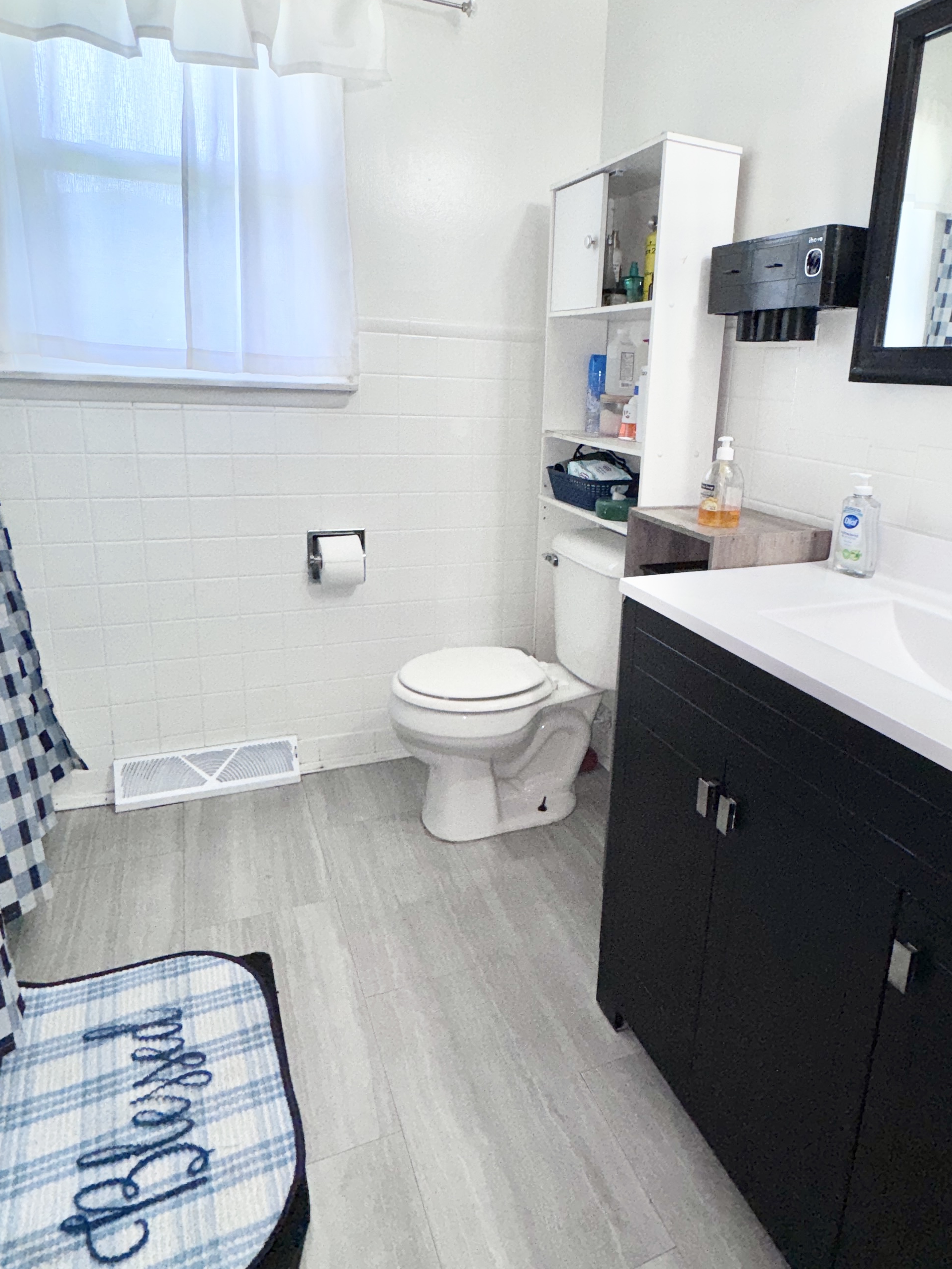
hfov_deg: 60.6
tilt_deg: -14.4
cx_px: 571
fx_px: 807
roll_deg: -2.1
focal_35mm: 22
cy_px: 573
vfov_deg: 76.2
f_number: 2.2
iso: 64
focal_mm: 2.22
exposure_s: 1/122
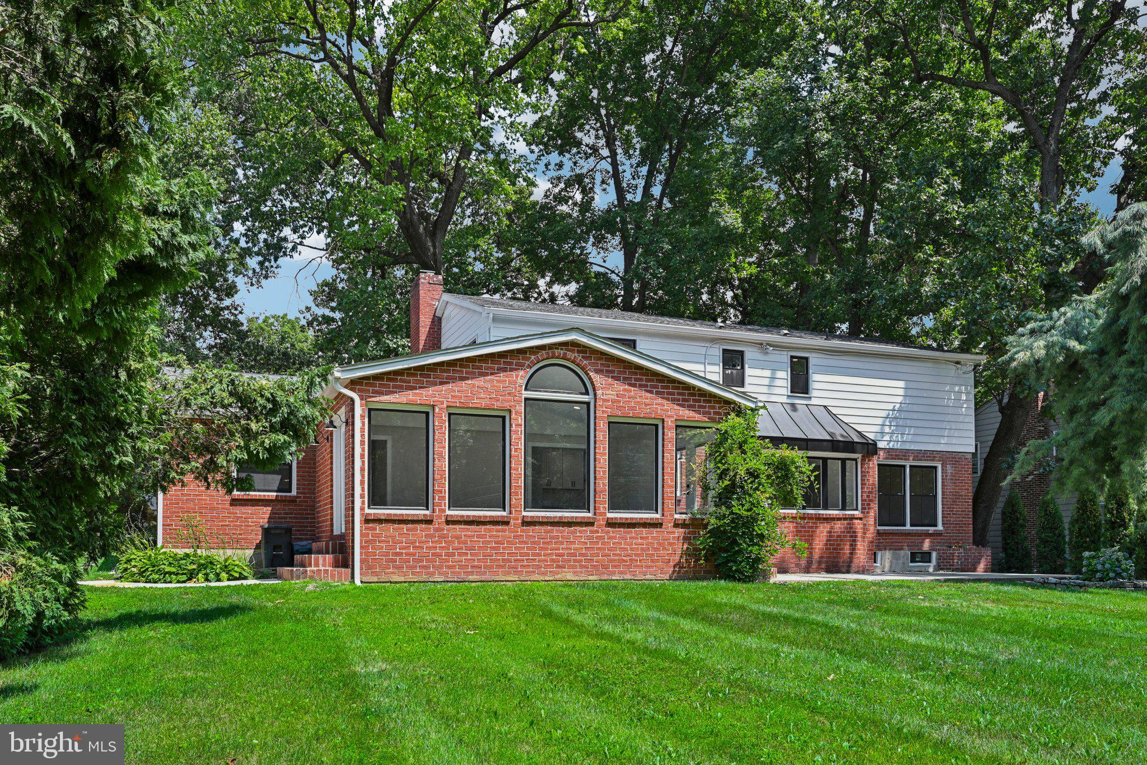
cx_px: 574
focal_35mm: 25
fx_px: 796
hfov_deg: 71.5
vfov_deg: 51.3
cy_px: 382
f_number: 8
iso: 400
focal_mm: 25
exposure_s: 1/320
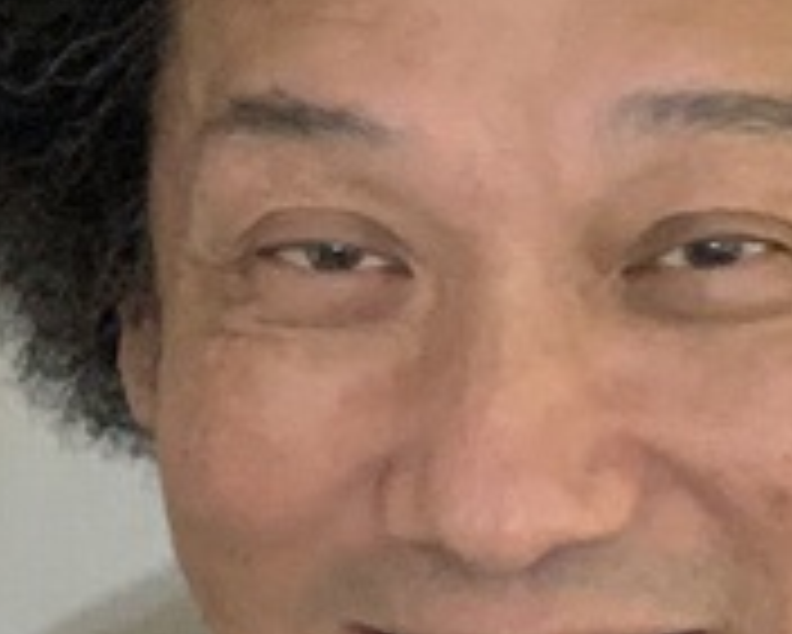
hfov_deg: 11.7
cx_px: 40
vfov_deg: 9.4
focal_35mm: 164
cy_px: 364
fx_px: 3846
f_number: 2.2
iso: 320
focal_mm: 2.87
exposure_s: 1/31
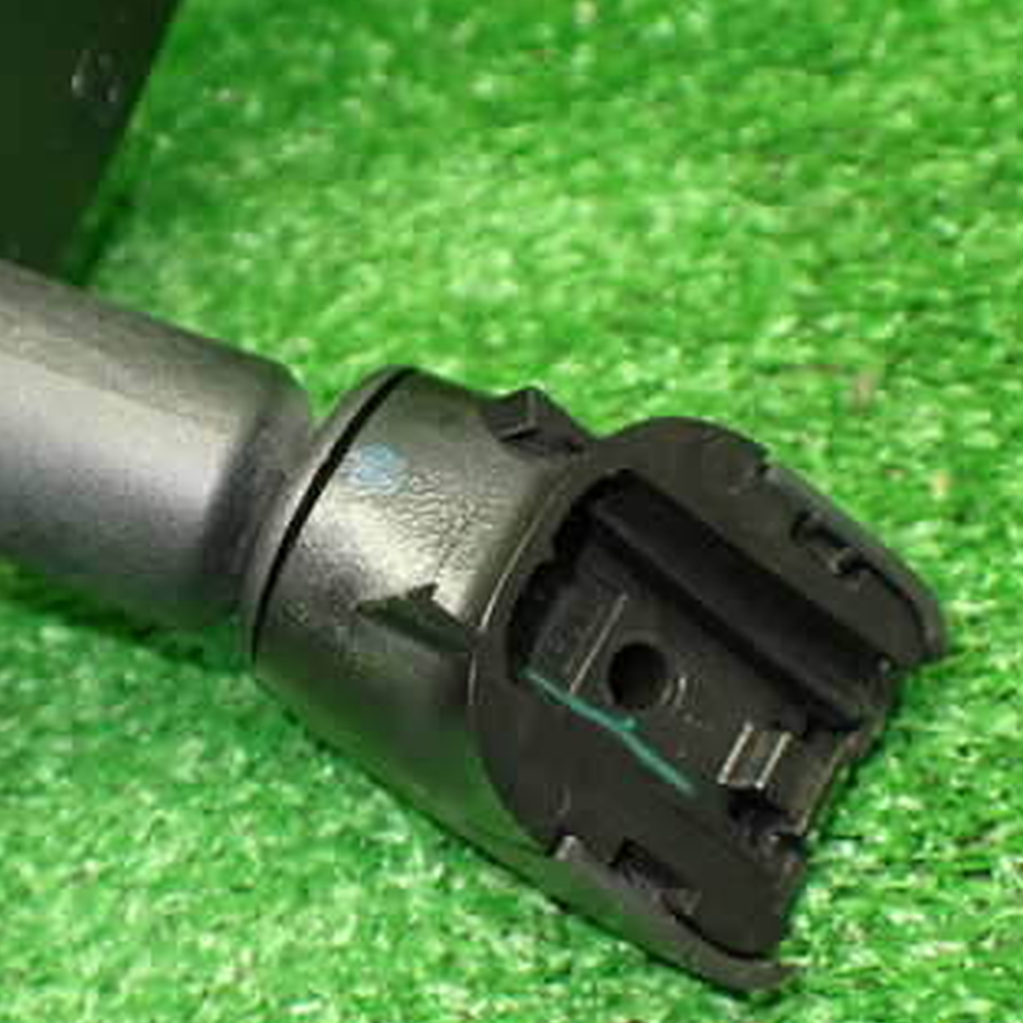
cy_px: 551
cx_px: 243
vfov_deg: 33.4
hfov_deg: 32.7
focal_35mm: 51
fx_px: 1705
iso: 800
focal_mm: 5.4
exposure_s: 1/80
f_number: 2.3
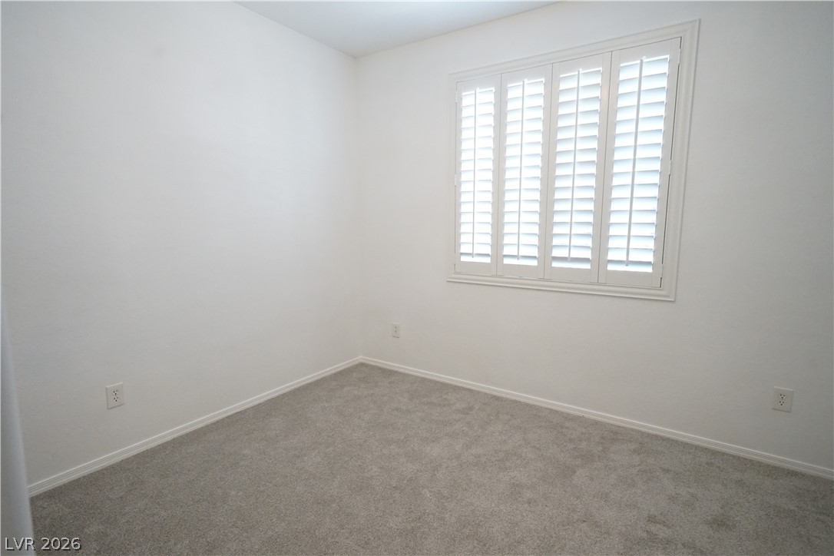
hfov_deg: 86.9
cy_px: 278
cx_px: 417
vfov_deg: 64.6
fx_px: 440
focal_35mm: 19
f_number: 5.6
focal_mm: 19
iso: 5000
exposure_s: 1/250
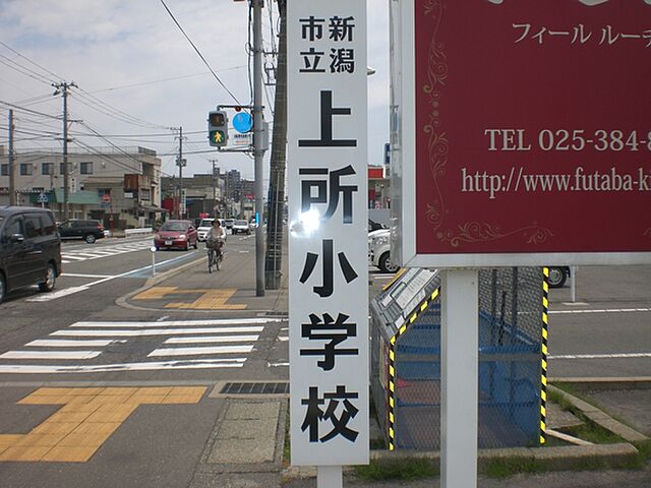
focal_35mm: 38
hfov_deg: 49.0
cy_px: 244
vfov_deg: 37.7
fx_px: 715
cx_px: 326
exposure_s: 1/640
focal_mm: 6.3
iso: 50
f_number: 4.4
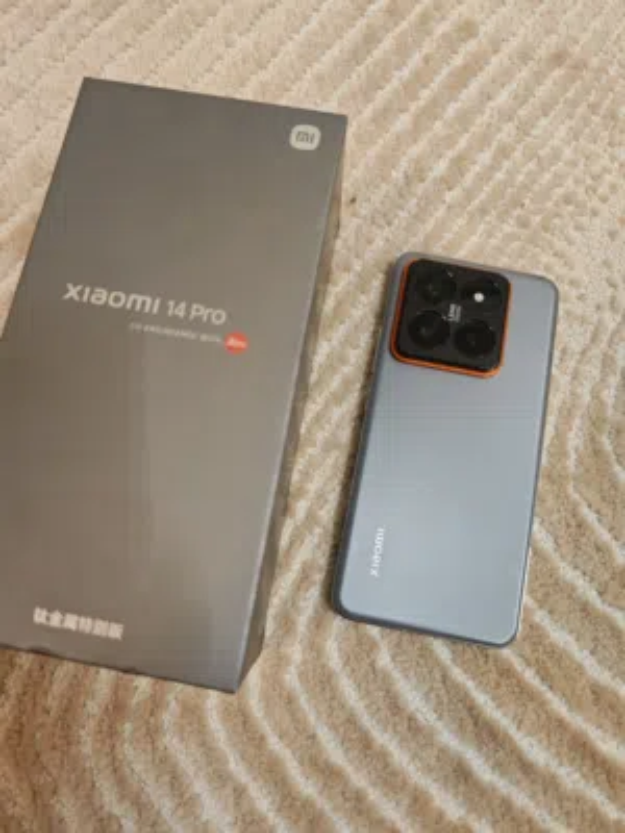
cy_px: 416
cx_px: 312
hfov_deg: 58.9
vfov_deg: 73.9
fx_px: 554
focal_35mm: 23
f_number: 1.67
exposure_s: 1/100
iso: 250
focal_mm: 8.71
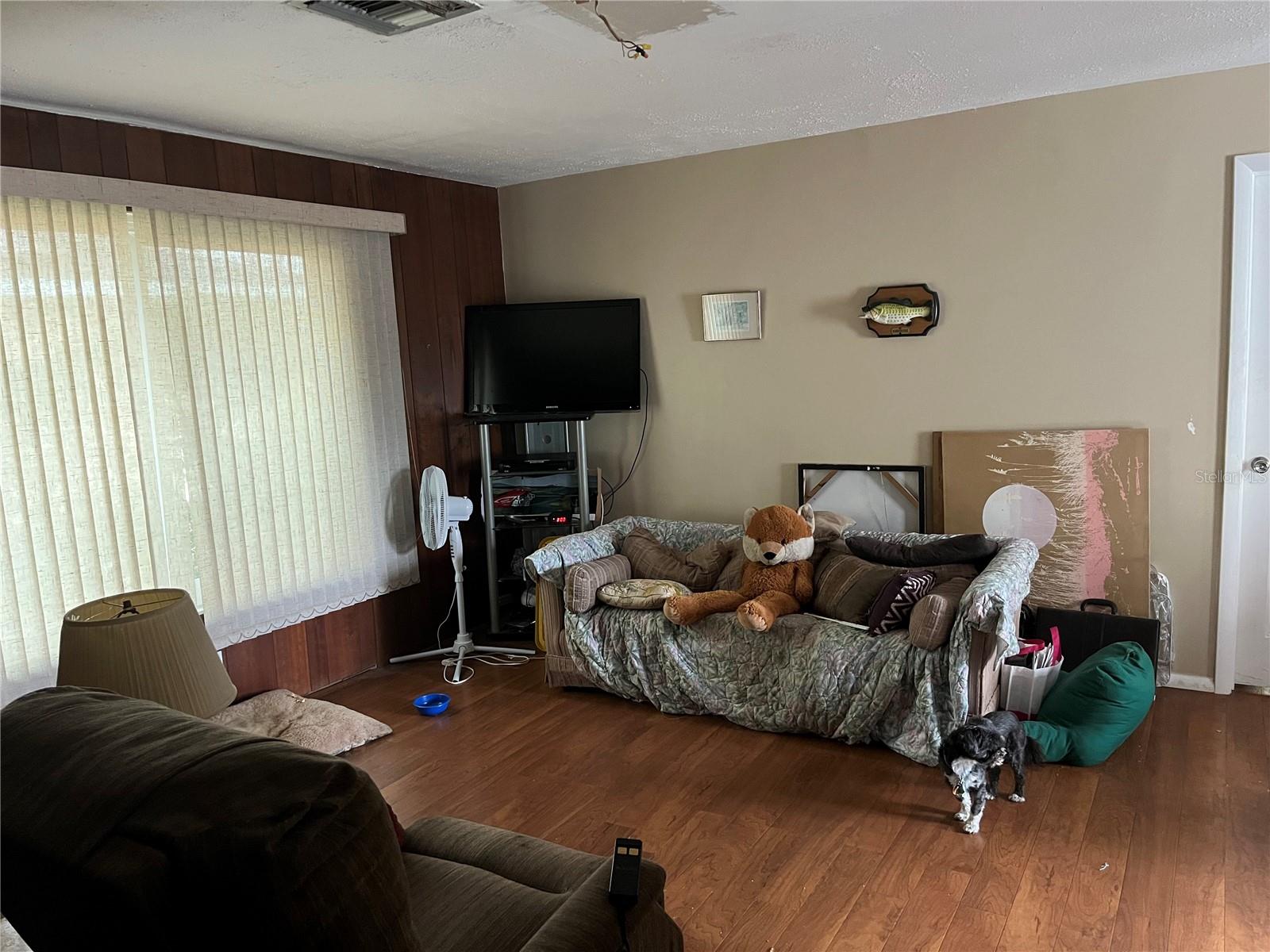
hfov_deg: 67.3
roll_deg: +3.3
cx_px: 635
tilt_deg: -9.5
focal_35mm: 26
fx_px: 954
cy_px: 476
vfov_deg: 53.1
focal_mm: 5.1
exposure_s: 1/40
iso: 500
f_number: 1.6
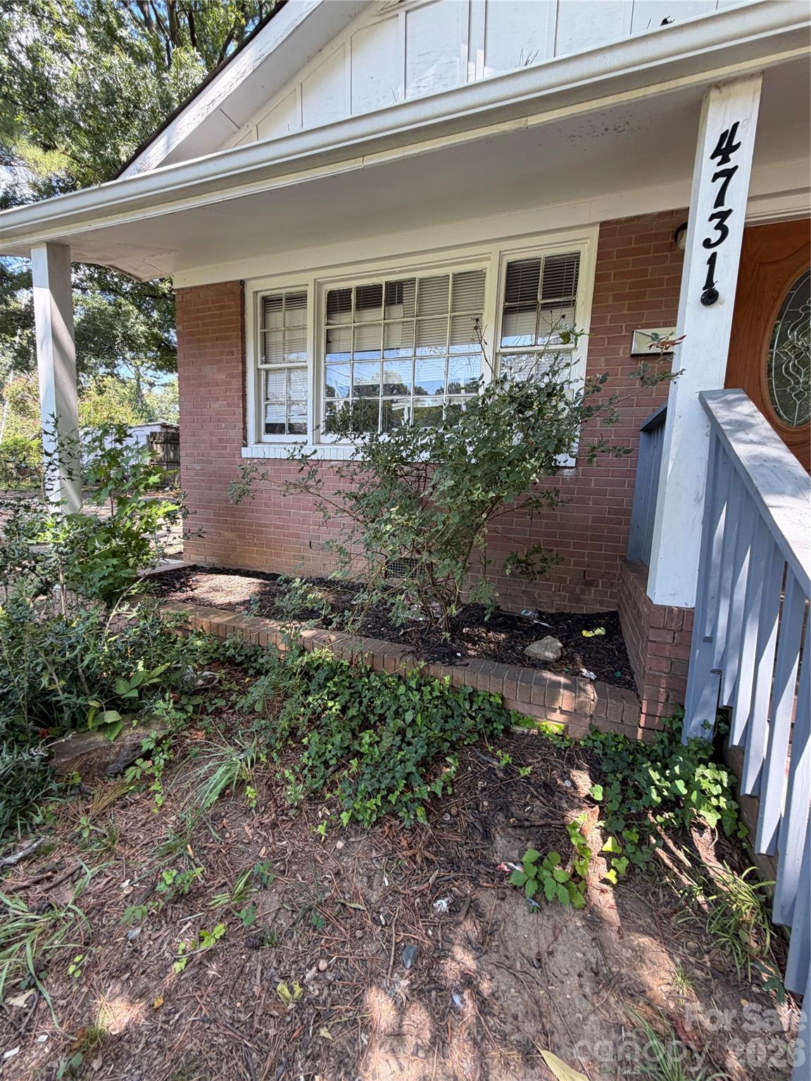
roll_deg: -2.4
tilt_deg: -6.0
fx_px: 437
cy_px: 540
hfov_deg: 85.7
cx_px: 406
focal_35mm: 14
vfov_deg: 102.1
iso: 64
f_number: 2.2
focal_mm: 2.22
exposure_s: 1/121
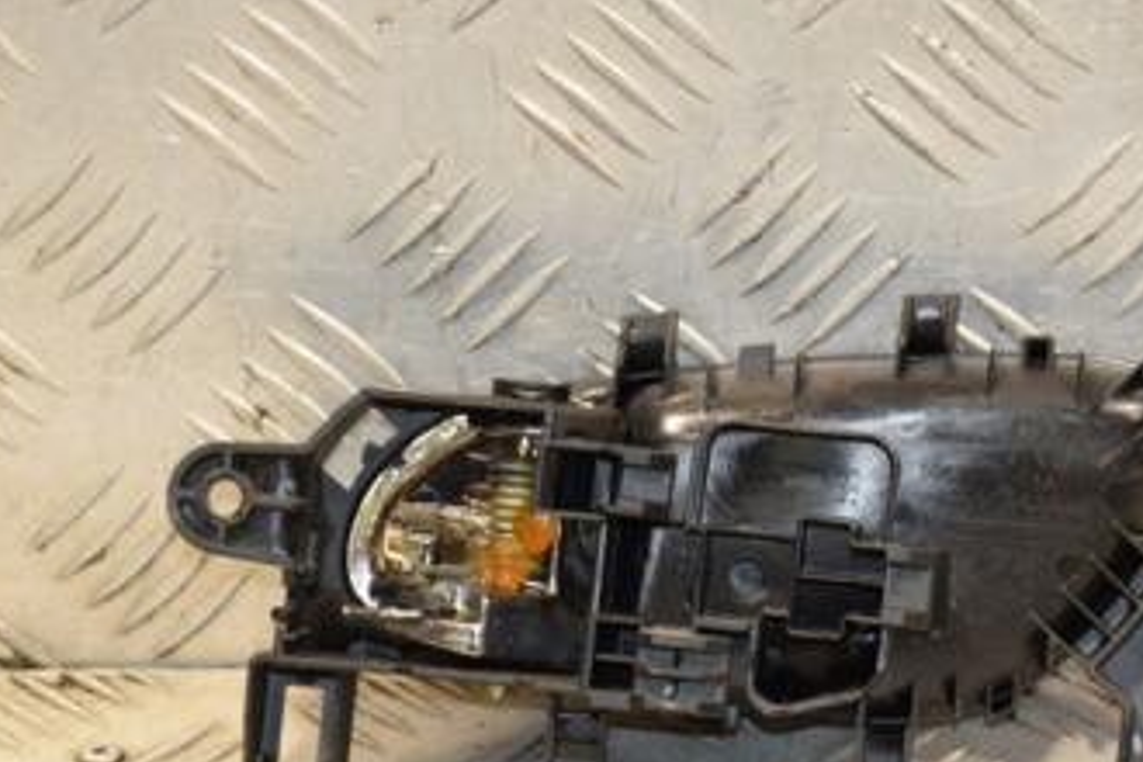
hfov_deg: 9.4
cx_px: 831
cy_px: 547
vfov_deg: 6.3
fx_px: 6921
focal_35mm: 218
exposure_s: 1/200
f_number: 6.3
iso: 800
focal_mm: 80
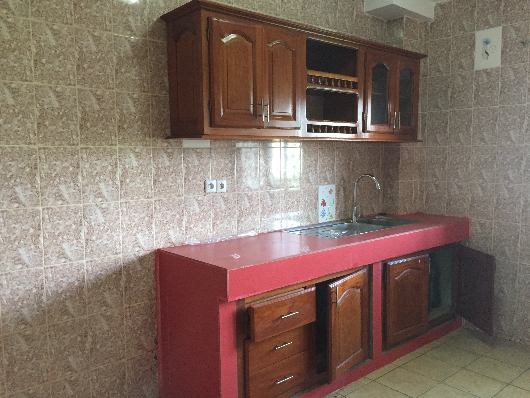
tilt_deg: -4.4
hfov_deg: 61.7
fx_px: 444
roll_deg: -0.2
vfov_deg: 48.2
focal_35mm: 29
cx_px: 265
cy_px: 199
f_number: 2.2
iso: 250
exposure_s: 1/33
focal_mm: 4.15
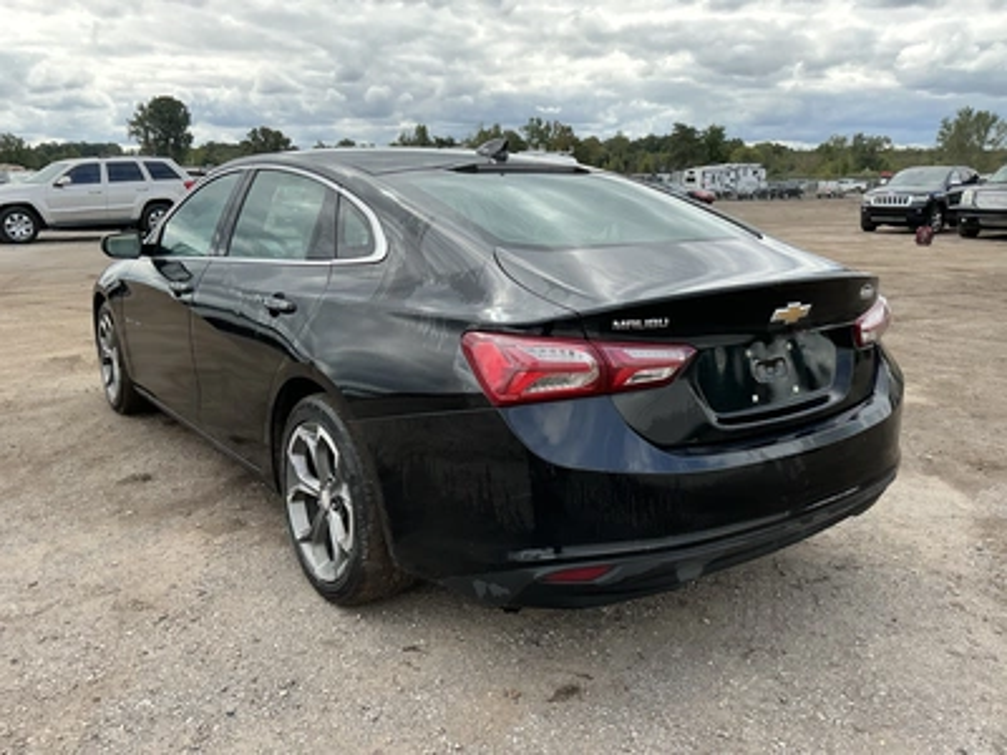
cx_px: 504
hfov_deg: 63.4
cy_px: 378
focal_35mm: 28
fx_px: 815
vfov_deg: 49.7
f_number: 1.8
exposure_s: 1/580
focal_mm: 3
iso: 25
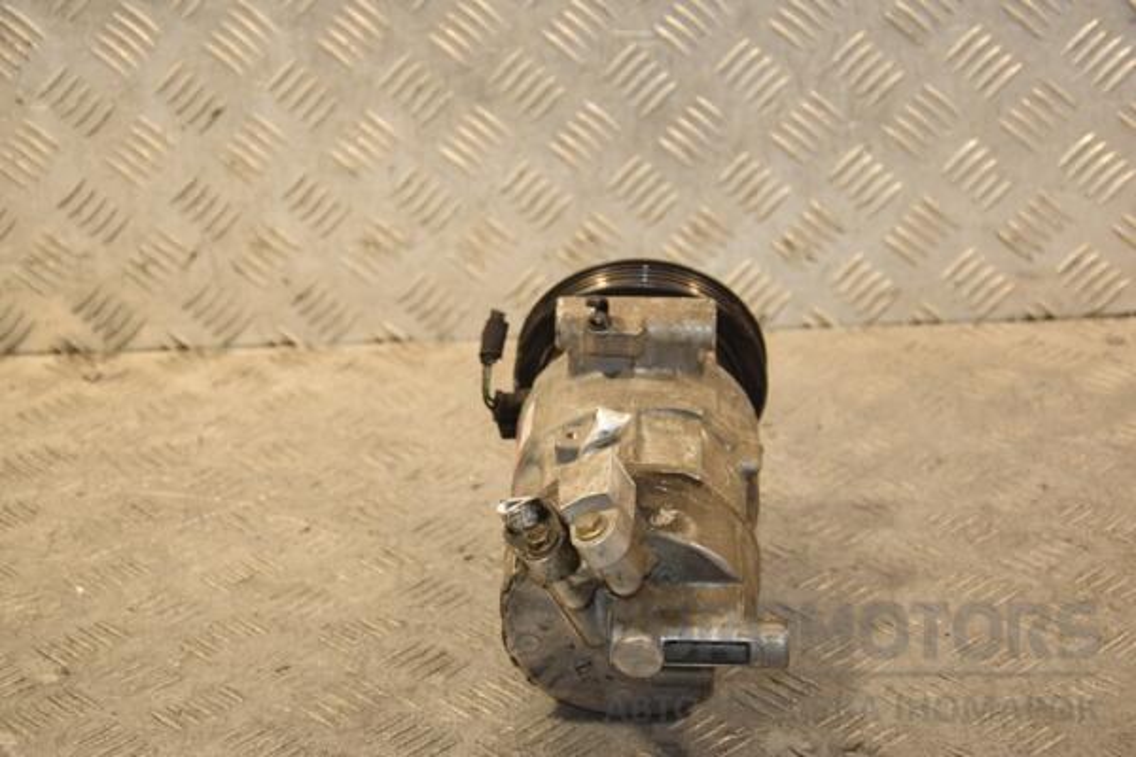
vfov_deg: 17.5
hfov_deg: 26.0
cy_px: 378
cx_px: 568
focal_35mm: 78
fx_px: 2461
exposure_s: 1/200
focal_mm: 52
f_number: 5.6
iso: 800
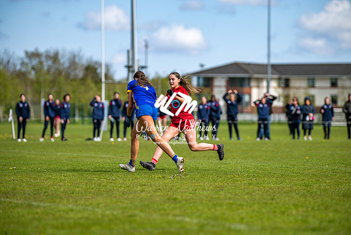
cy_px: 118
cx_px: 176
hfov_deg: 9.8
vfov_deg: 6.5
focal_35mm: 210
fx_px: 2048
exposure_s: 1/6400
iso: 160
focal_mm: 210
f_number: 2.8
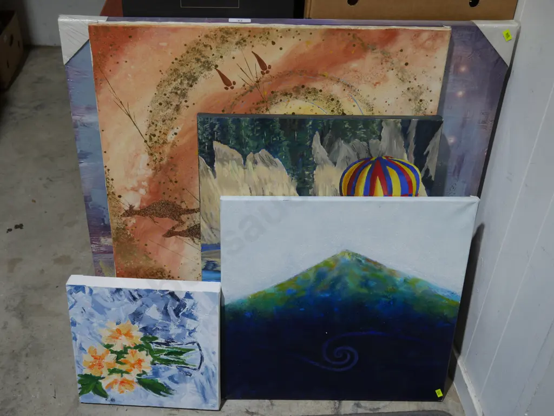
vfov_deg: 36.0
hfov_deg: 46.8
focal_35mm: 40
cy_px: 208
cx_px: 277
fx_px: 640
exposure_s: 1/60
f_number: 4.5
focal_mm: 20
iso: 200
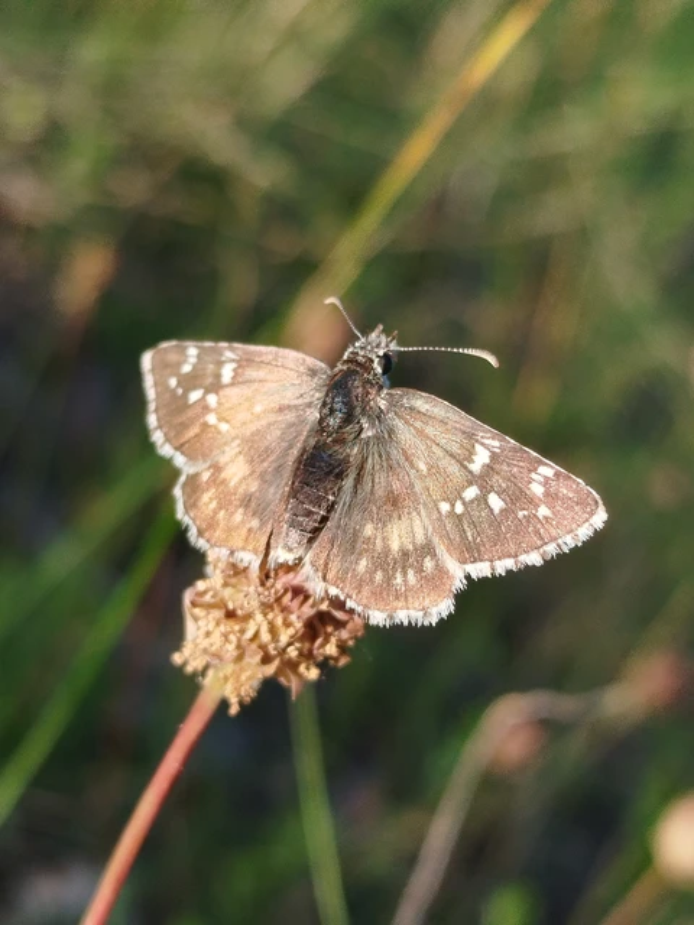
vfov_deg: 61.7
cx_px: 347
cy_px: 462
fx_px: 775
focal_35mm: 29
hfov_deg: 48.2
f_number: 1.7
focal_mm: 5.31
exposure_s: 1/347
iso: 50
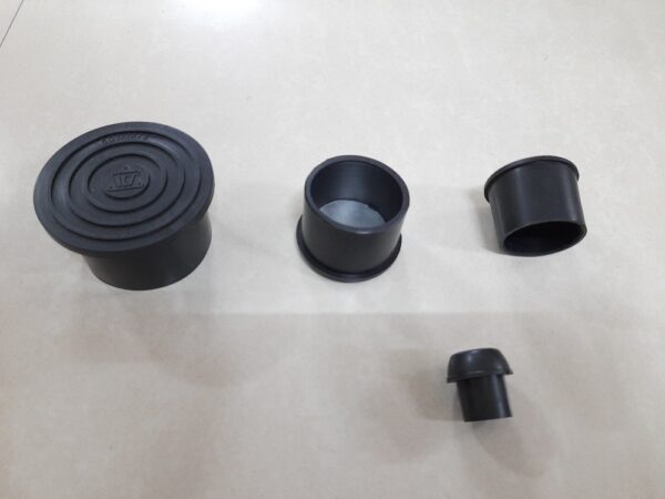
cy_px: 250
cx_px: 332
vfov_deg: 54.9
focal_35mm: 25
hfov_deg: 69.4
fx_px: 480
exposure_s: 1/25
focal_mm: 4.6
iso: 400
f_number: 2
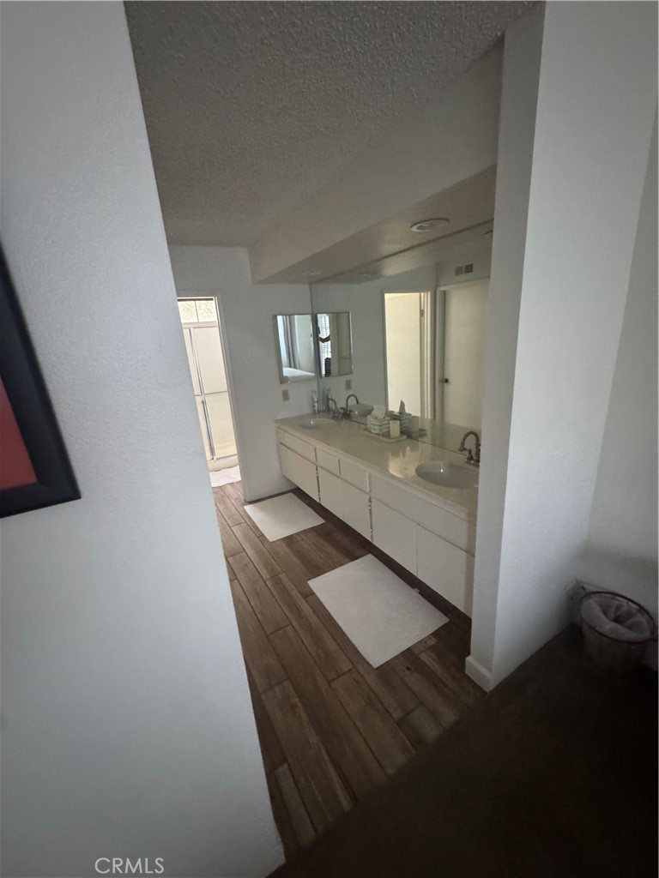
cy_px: 439
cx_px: 330
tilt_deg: -17.1
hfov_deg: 85.7
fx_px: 355
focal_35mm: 14
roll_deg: +6.5
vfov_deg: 102.1
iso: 1250
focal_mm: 2.22
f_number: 2.2
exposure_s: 1/40
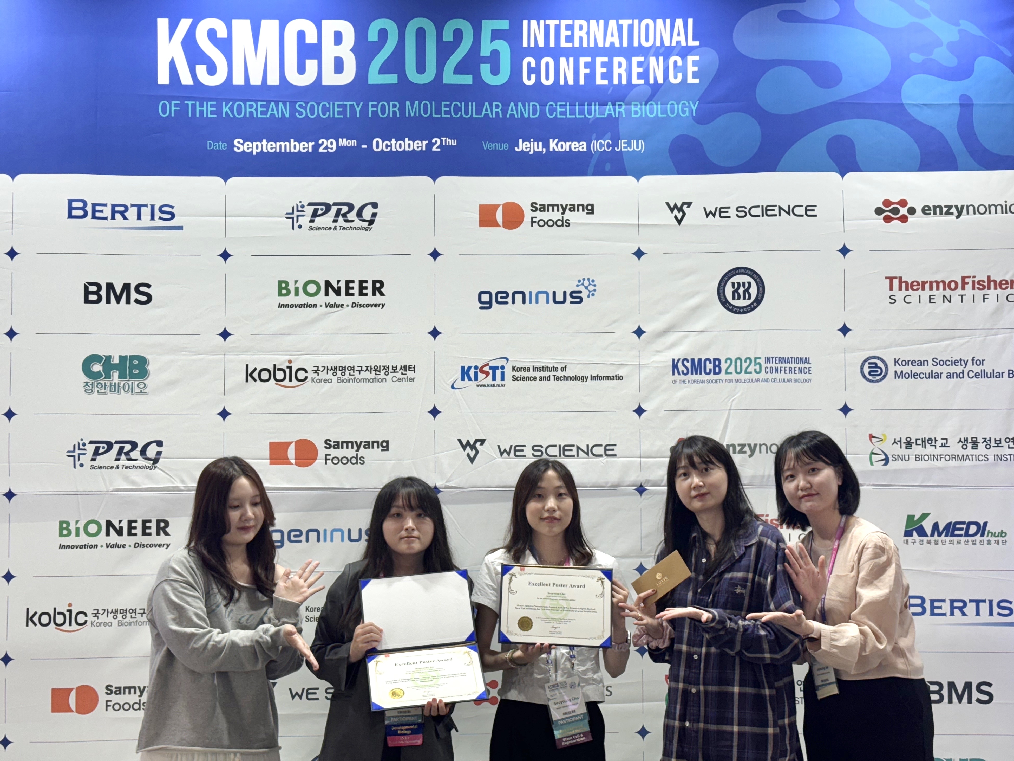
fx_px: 1406
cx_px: 507
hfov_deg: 39.7
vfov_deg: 30.3
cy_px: 380
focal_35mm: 48
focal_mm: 6.76
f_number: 1.78
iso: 50
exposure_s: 1/135
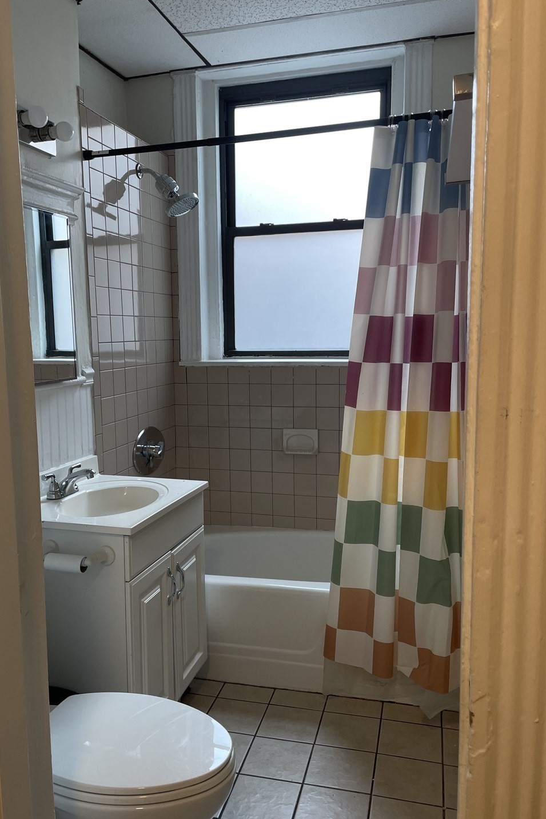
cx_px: 229
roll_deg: +1.0
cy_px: 427
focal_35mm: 29
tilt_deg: -6.4
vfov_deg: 63.6
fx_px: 660
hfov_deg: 44.8
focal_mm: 4.2
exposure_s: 1/120
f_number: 1.6
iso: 80
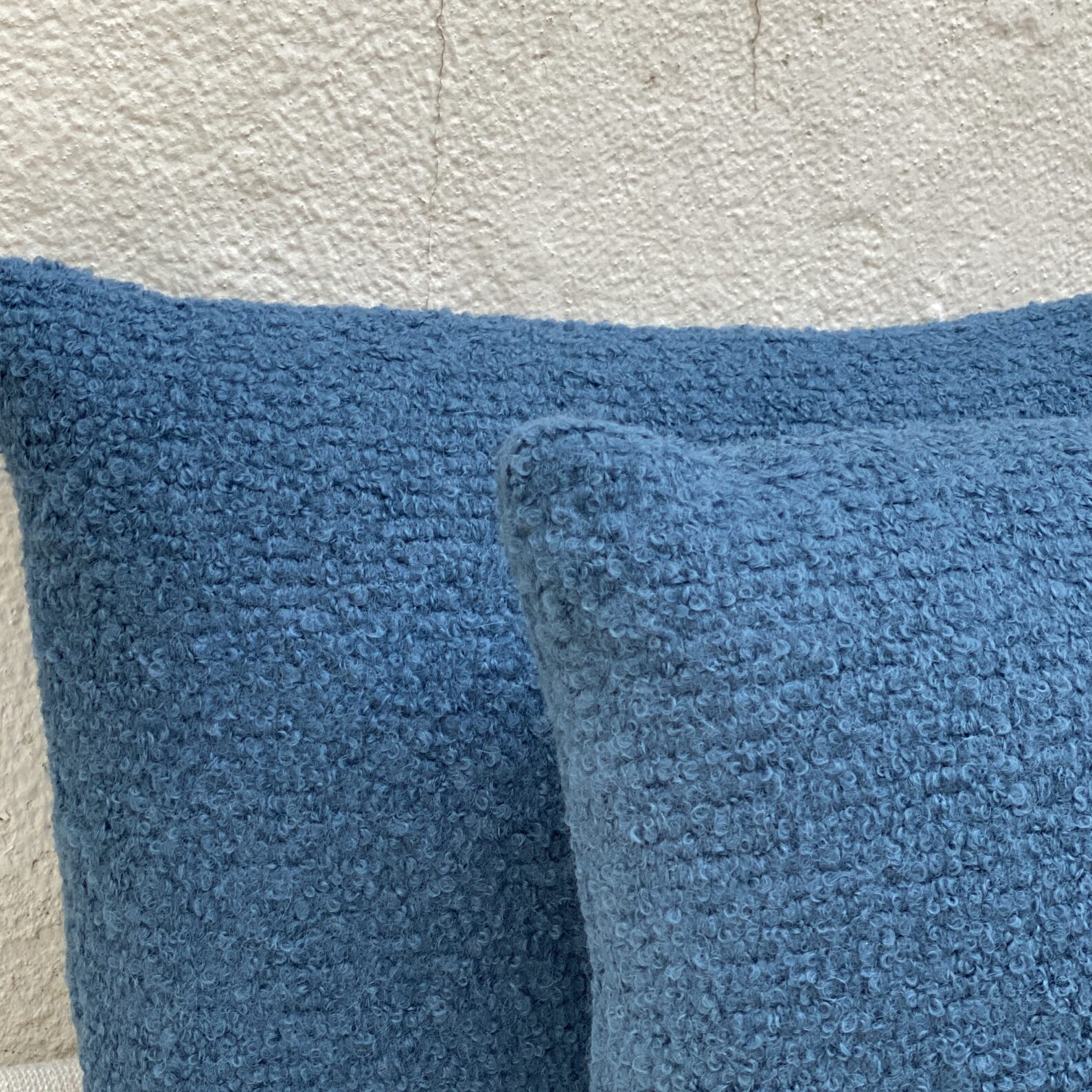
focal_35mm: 74
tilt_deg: -23.4
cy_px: 727
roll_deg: -5.4
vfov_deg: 23.3
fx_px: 2641
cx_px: 539
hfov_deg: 23.4
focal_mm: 6
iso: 100
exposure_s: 1/122
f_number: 2
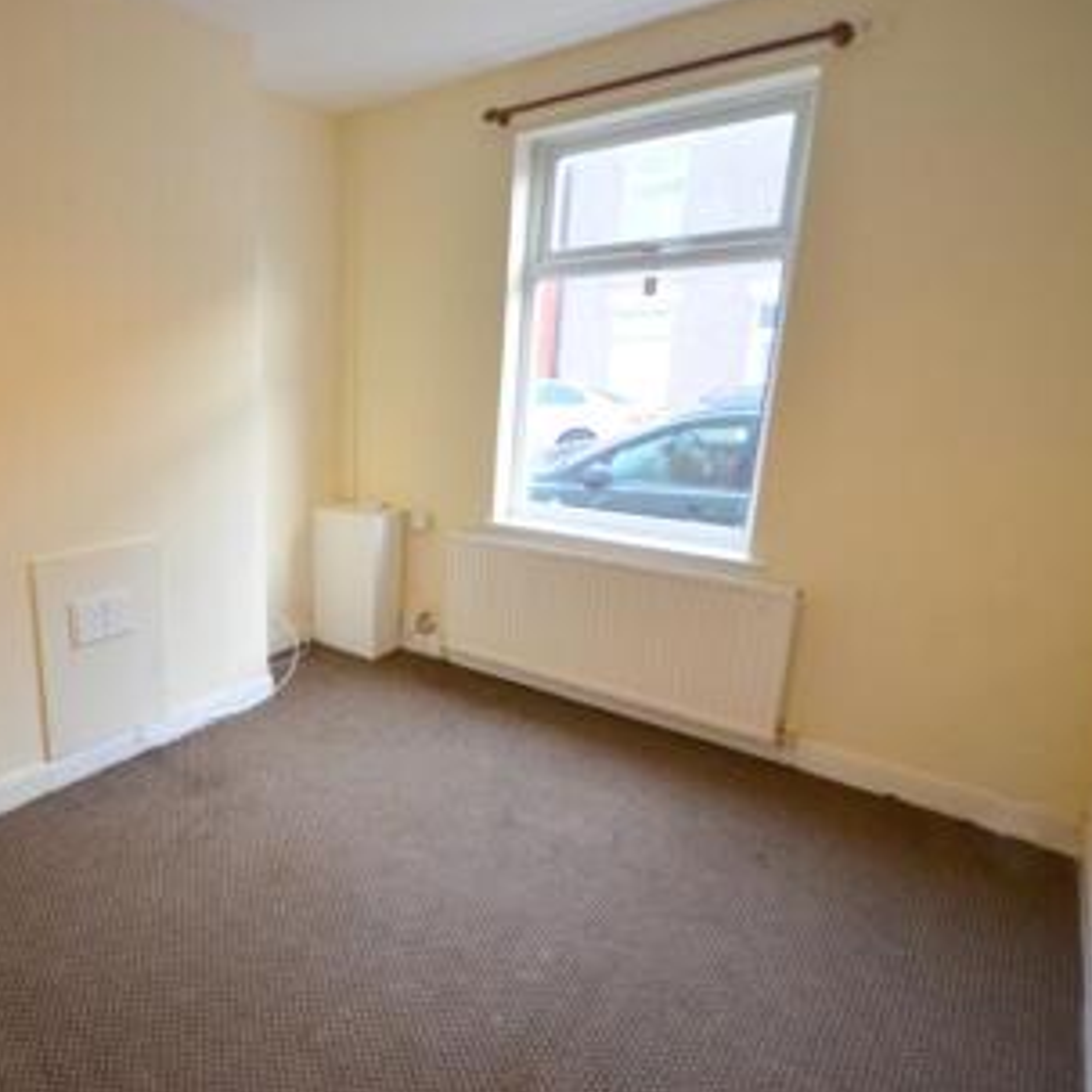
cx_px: 317
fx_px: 714
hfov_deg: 71.3
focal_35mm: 20
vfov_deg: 74.8
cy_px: 546
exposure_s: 1/60
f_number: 4
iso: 800
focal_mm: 10
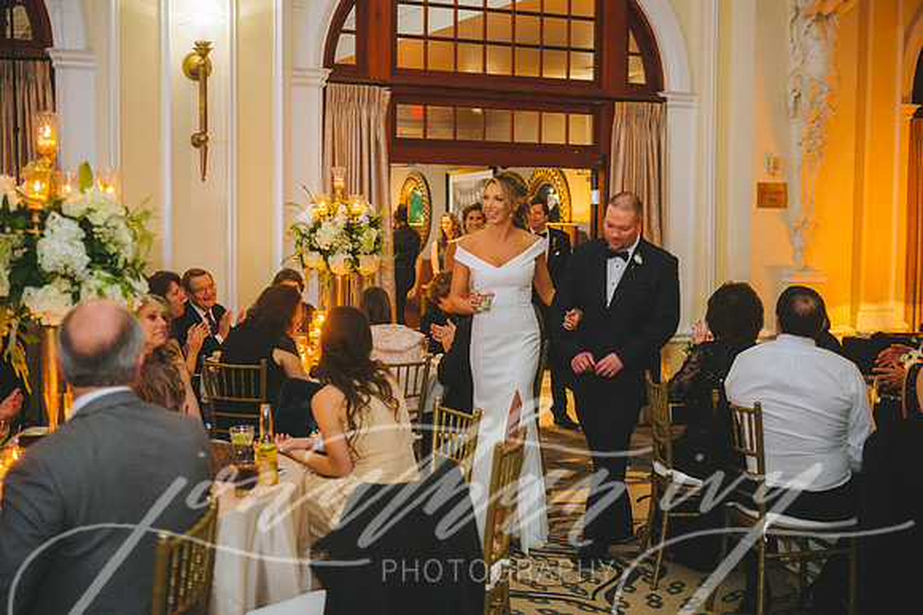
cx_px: 462
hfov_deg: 42.8
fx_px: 1179
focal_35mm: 46
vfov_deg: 29.2
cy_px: 308
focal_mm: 46
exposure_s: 1/100
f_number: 2.8
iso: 2000
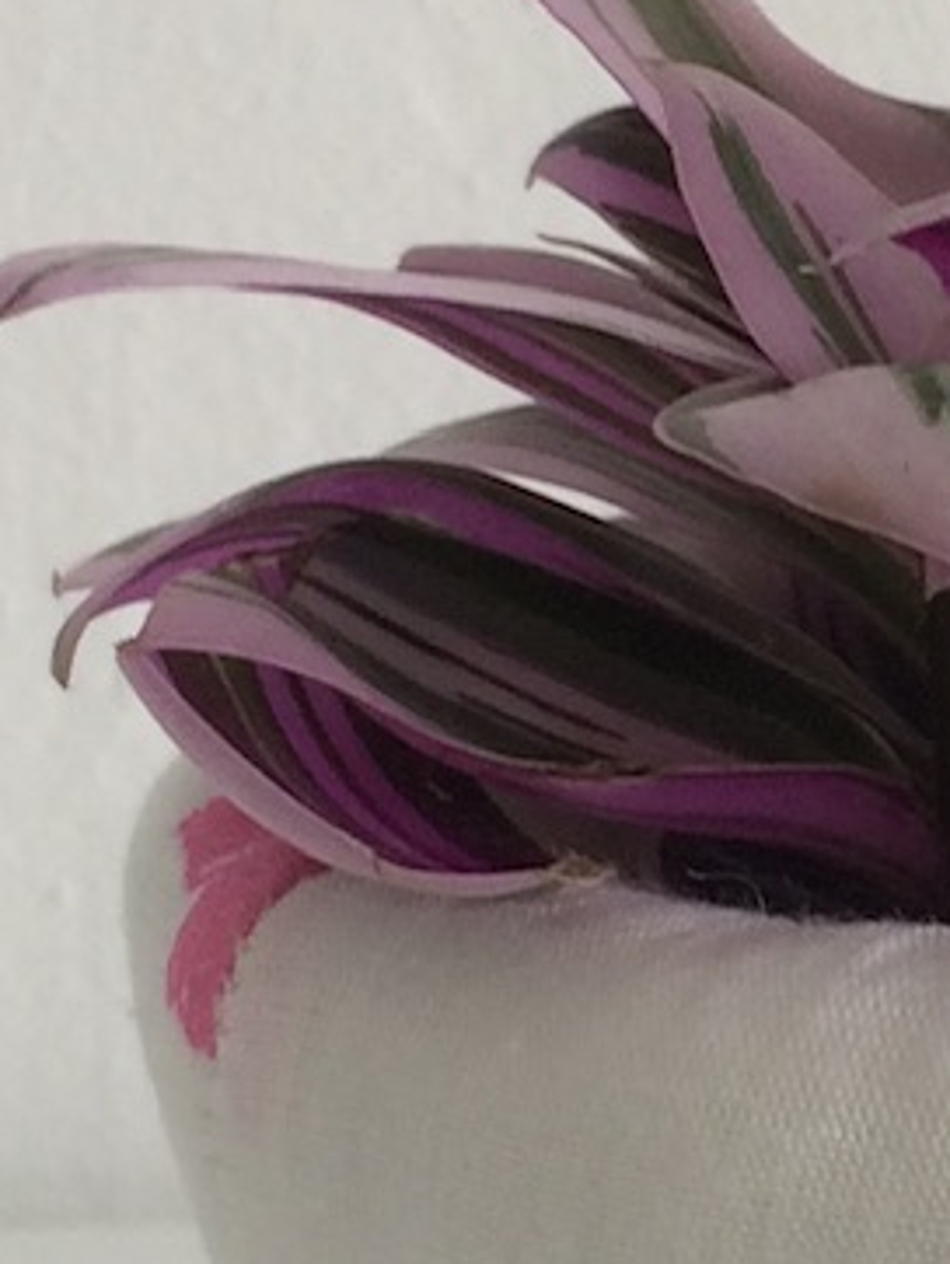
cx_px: 1558
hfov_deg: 8.8
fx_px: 5994
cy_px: 796
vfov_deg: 12.0
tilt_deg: -15.5
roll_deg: +2.2
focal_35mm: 164
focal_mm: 4.15
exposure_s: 1/30
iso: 40
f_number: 2.2
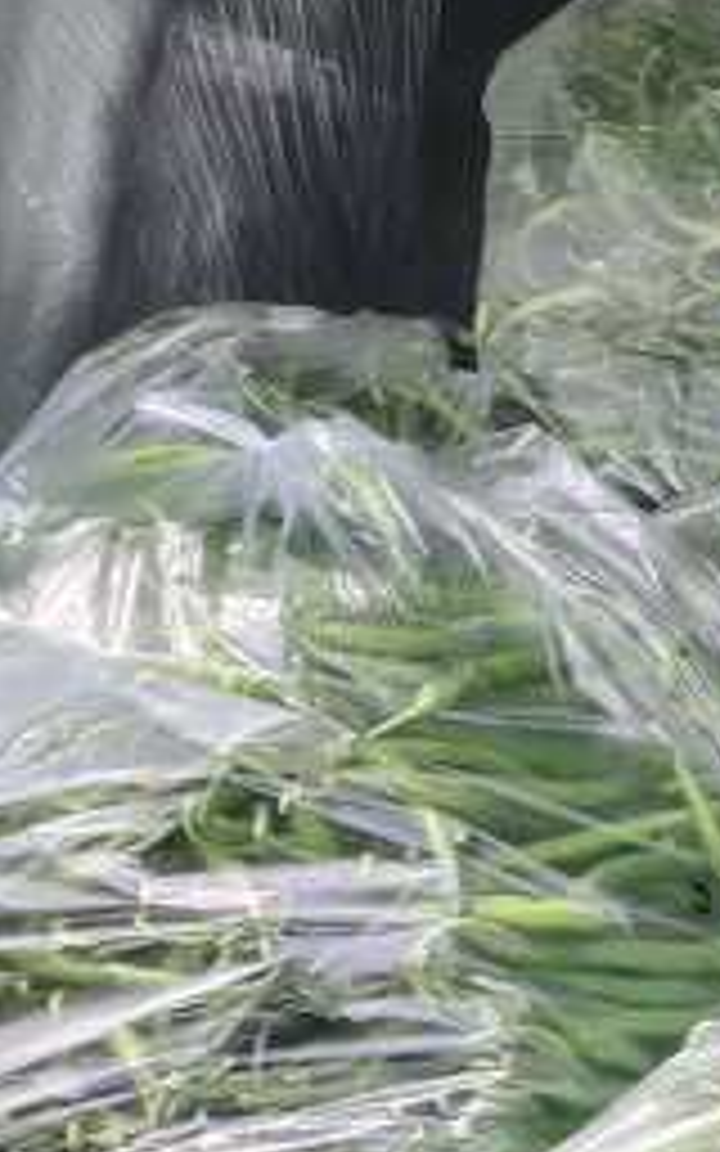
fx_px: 3328
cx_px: 1647
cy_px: 938
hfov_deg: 10.8
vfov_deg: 19.4
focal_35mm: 106
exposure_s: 1/470
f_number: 1.75
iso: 100
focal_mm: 5.25
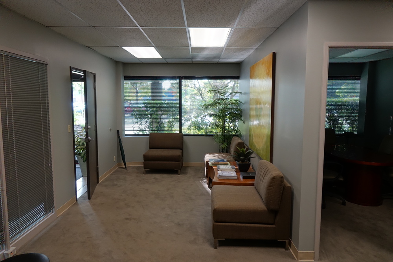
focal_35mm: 24
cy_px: 131
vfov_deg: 53.1
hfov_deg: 73.7
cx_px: 196
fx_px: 262
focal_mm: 8.8
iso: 800
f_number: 3.2
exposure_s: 1/125
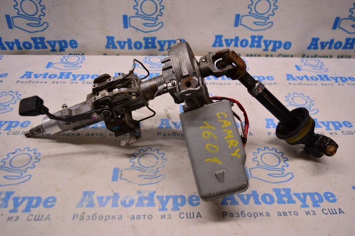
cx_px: 178
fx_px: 296
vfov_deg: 43.5
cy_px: 118
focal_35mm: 30
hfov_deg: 62.0
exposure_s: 1/400
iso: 1600
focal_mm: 20
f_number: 4
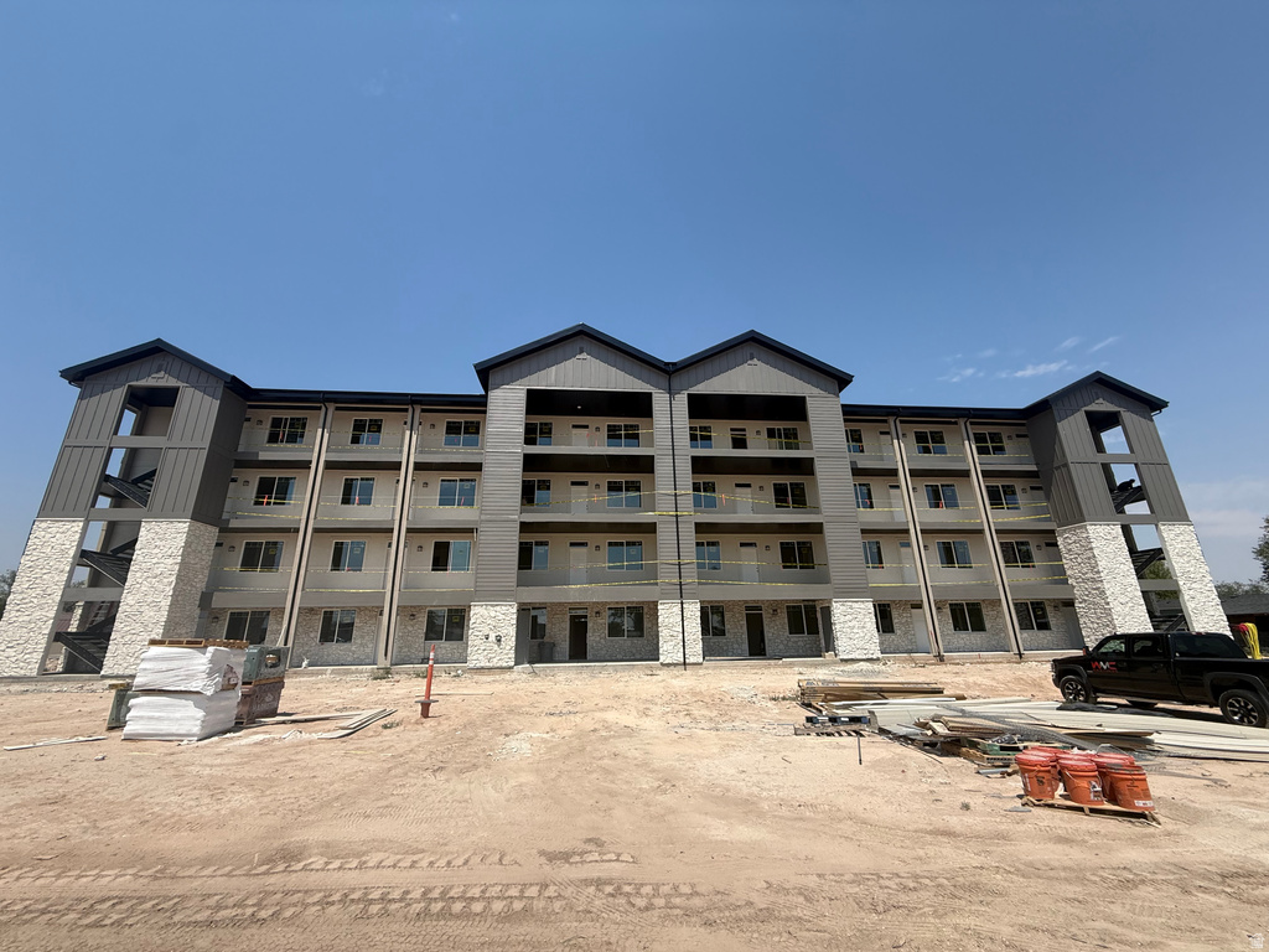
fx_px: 513
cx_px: 634
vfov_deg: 85.7
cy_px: 476
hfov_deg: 102.1
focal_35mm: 14
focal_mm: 2.22
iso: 50
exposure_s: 1/2506
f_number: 2.2
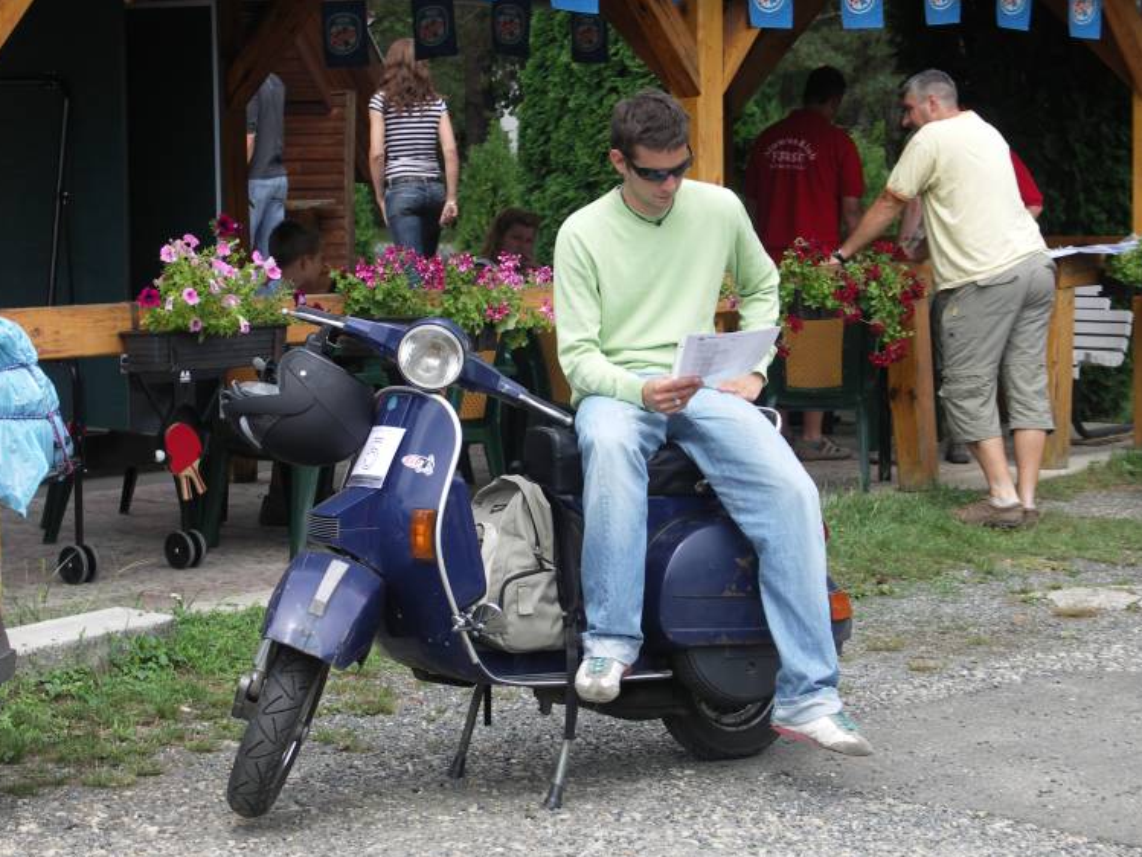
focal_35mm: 94
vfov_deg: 15.7
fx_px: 3102
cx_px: 550
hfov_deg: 20.9
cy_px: 430
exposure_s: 1/400
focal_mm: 22.7
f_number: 3.5
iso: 50
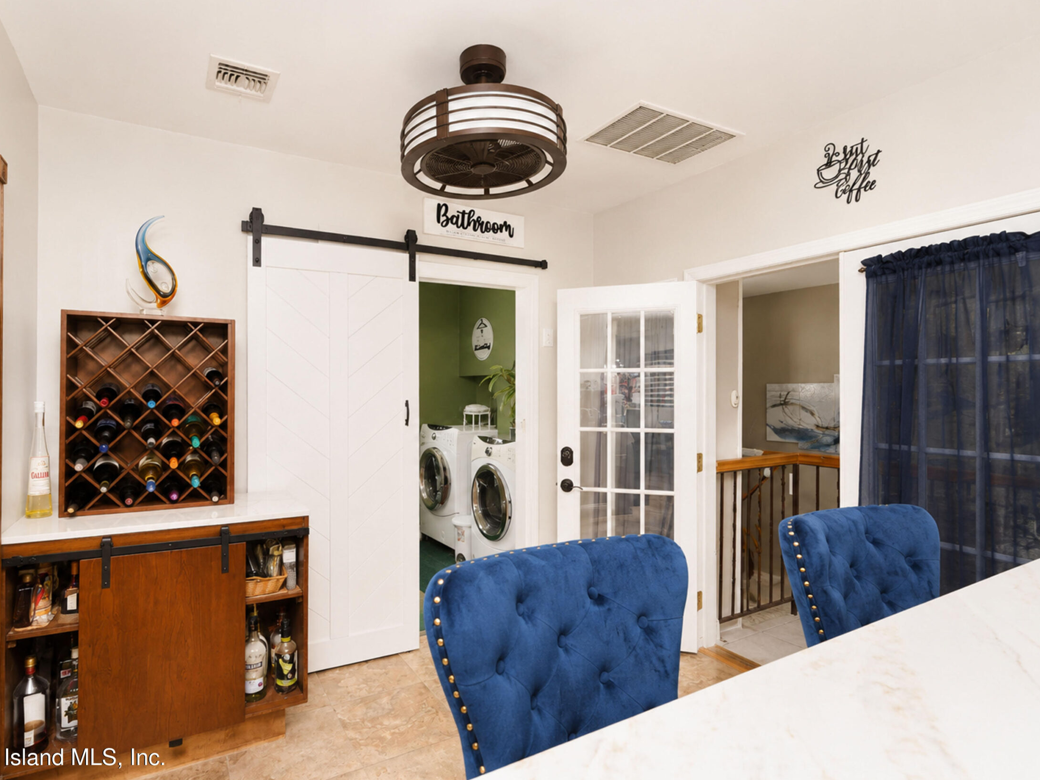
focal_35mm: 18
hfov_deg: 87.4
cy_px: 389
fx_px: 541
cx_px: 465
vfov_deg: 71.6
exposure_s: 1/8
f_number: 4
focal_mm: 16
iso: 64
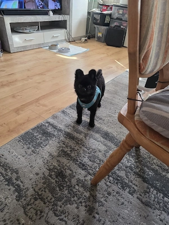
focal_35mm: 23
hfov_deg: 58.9
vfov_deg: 73.9
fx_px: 150
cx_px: 84
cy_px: 112
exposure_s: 1/50.3
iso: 200
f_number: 1.7
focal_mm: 6.3
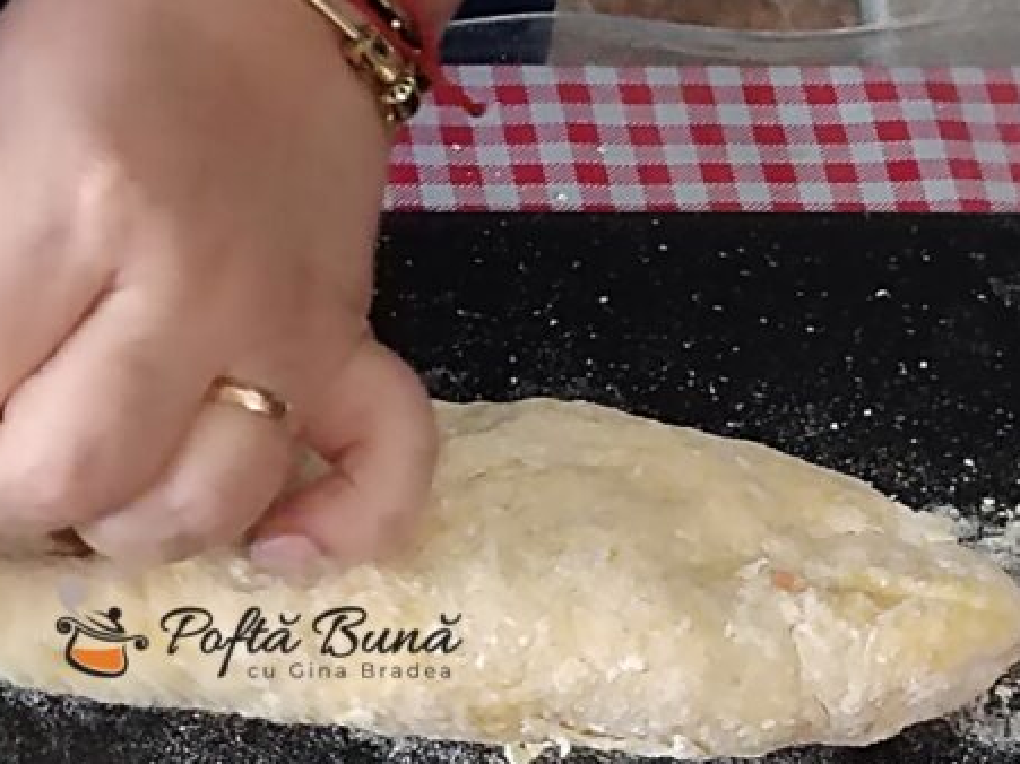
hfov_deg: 7.8
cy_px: 553
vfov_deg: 5.9
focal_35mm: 253
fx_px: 7453
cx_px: 482
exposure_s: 1/33.3
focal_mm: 5.25
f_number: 1.75
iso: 541
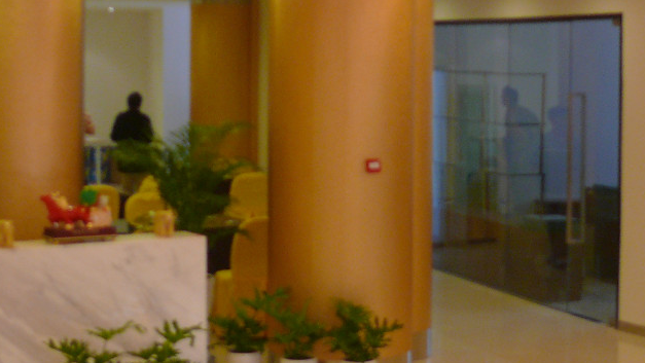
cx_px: 359
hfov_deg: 25.6
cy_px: 81
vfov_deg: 14.5
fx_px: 1420
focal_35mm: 83
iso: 100
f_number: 2.8
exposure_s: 1/25
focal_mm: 7.4
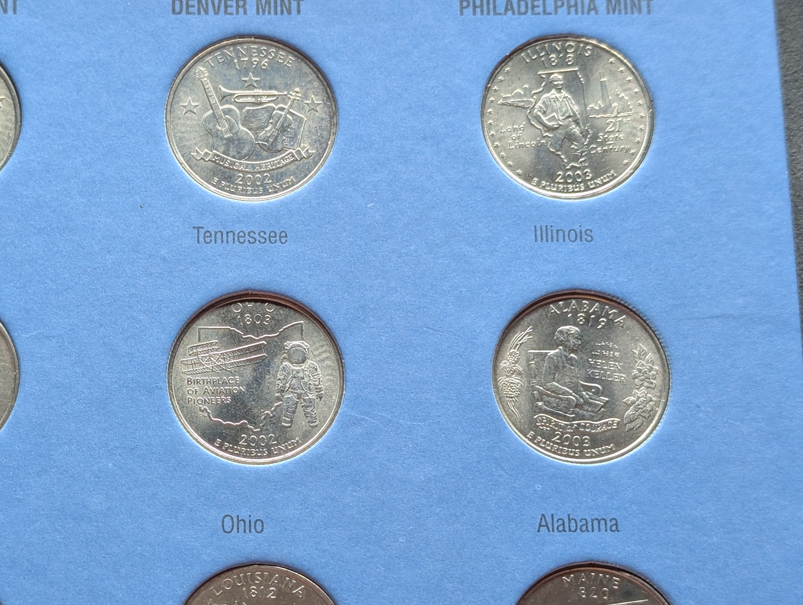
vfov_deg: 20.2
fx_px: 1696
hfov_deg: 26.4
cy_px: 396
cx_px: 217
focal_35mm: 73
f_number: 1.68
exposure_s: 1/71.1
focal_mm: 6.9
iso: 94
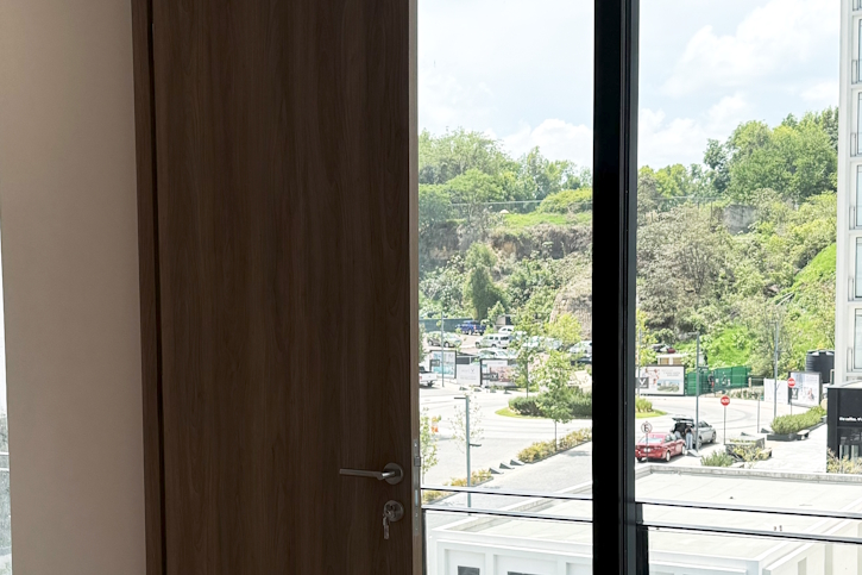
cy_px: 404
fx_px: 1364
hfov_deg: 34.5
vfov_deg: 23.6
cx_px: 248
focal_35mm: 57
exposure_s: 1/1721
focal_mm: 6.76
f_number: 1.78
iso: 80
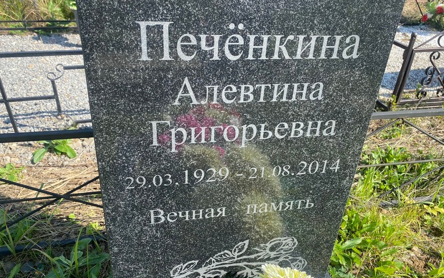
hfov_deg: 66.5
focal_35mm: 28
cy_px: 153
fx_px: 339
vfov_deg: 44.5
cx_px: 220
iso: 32
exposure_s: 1/1034
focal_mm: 4.25
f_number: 1.8
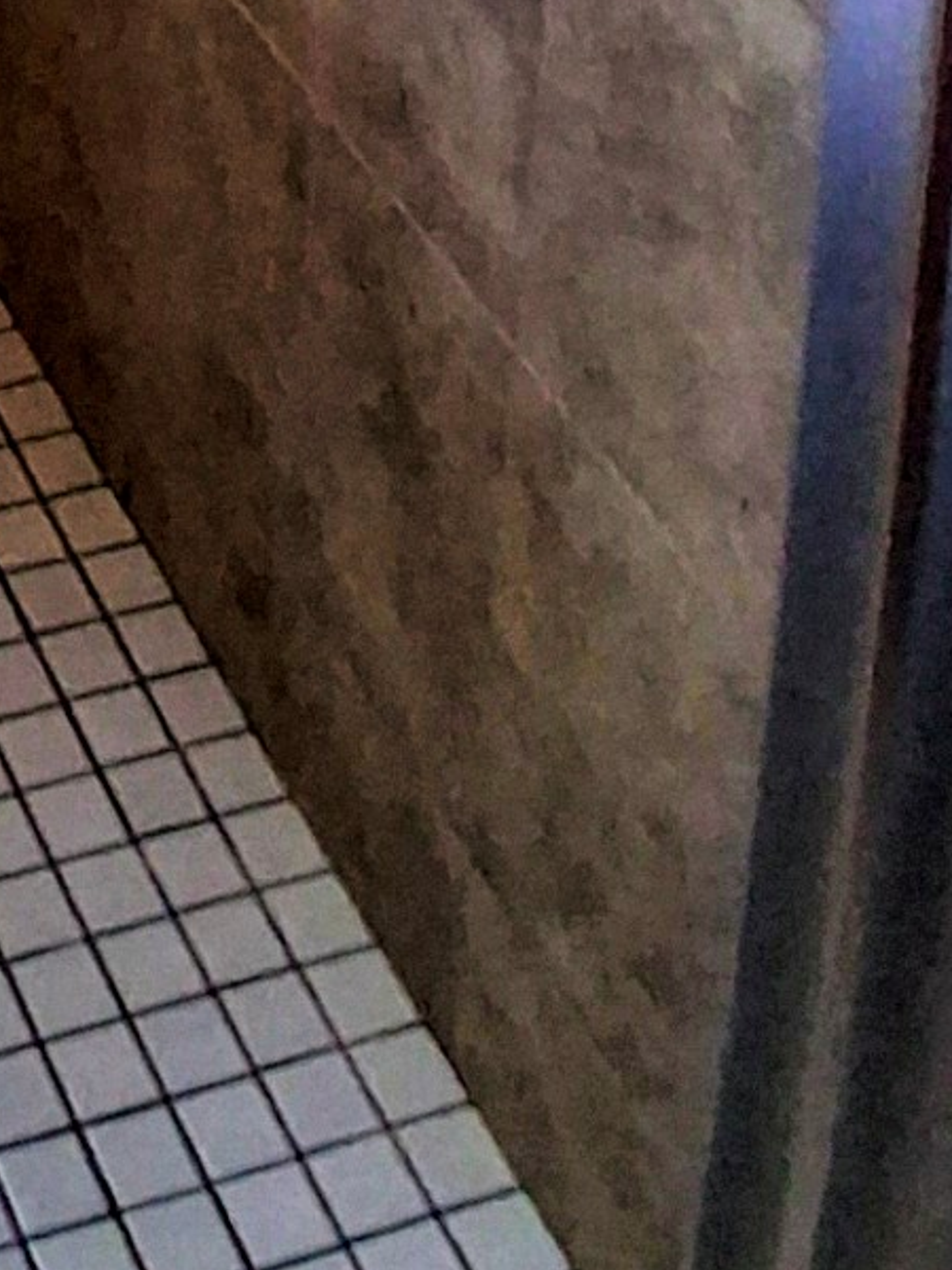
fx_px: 2677
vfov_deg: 18.3
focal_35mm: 73
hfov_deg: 18.7
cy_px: -1247
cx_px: -286
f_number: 2.2
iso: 100
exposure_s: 1/120
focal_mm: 1.4
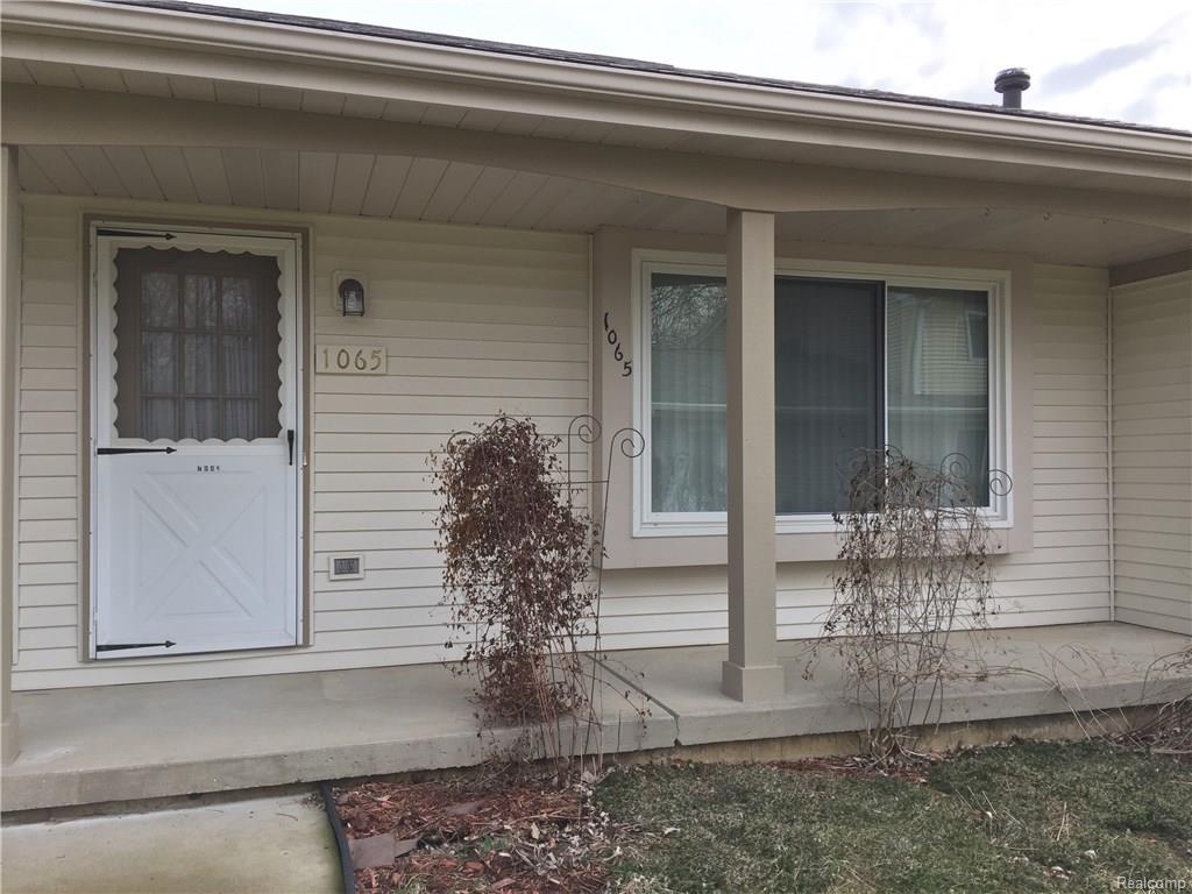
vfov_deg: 48.2
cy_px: 447
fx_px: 999
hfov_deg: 61.7
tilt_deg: +1.5
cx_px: 596
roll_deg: +0.4
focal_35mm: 29
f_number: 2.2
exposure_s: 1/581
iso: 32
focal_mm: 4.15
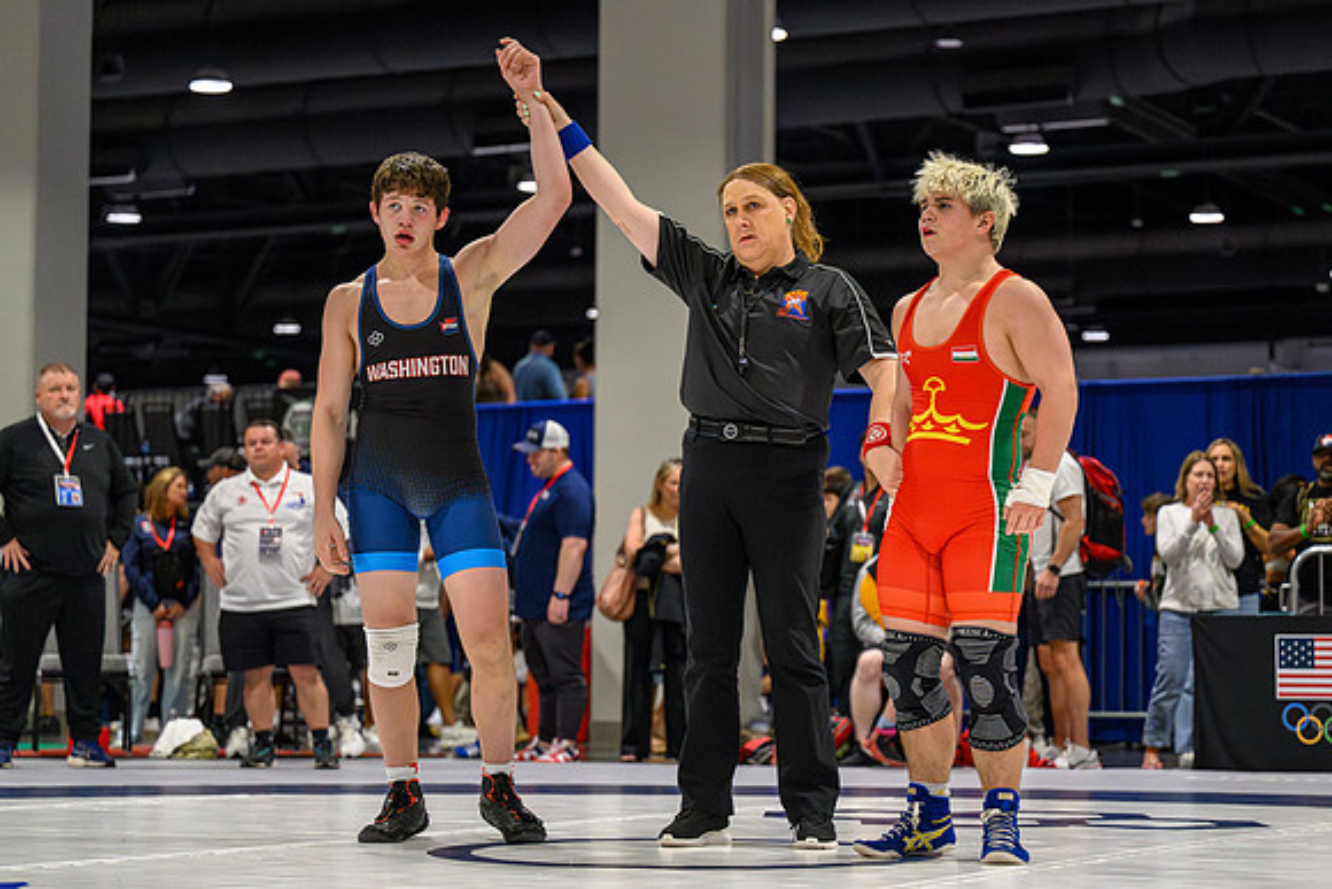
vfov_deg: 16.7
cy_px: 505
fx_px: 3019
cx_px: 776
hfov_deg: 24.9
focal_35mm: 82
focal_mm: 70
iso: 8000
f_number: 2.8
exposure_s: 1/640
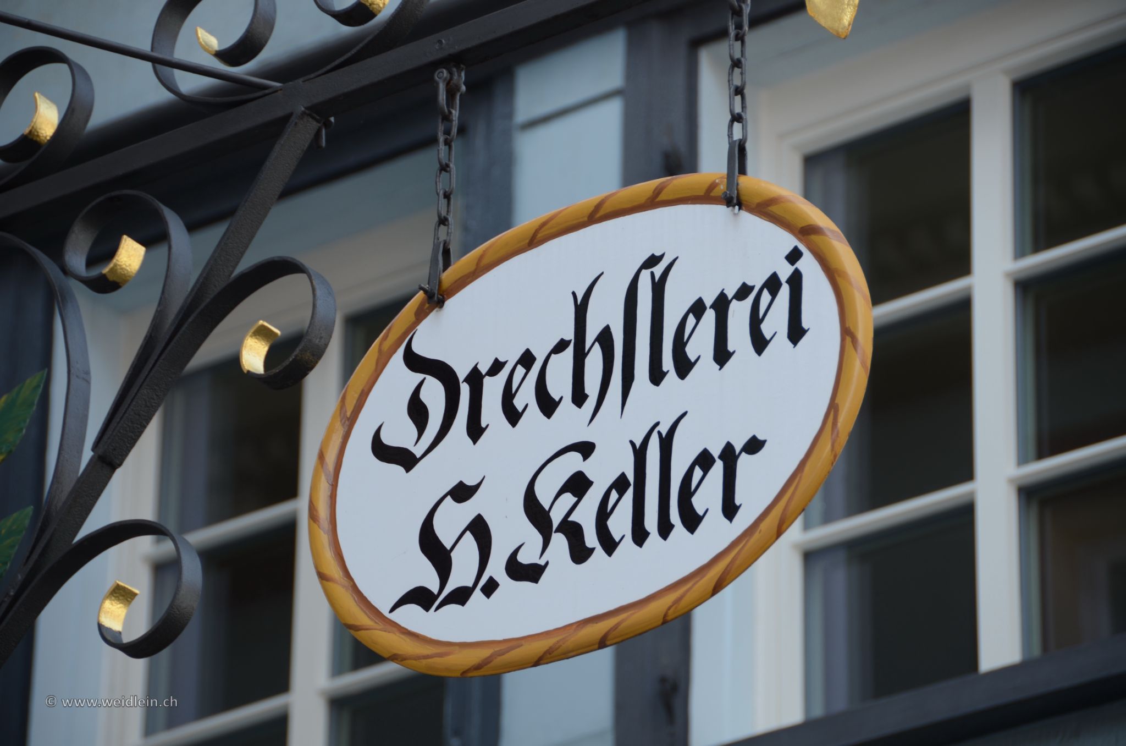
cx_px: 563
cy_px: 373
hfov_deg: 10.2
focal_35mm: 202
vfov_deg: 6.8
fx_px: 6320
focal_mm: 135
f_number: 5.6
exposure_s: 1/160
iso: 100
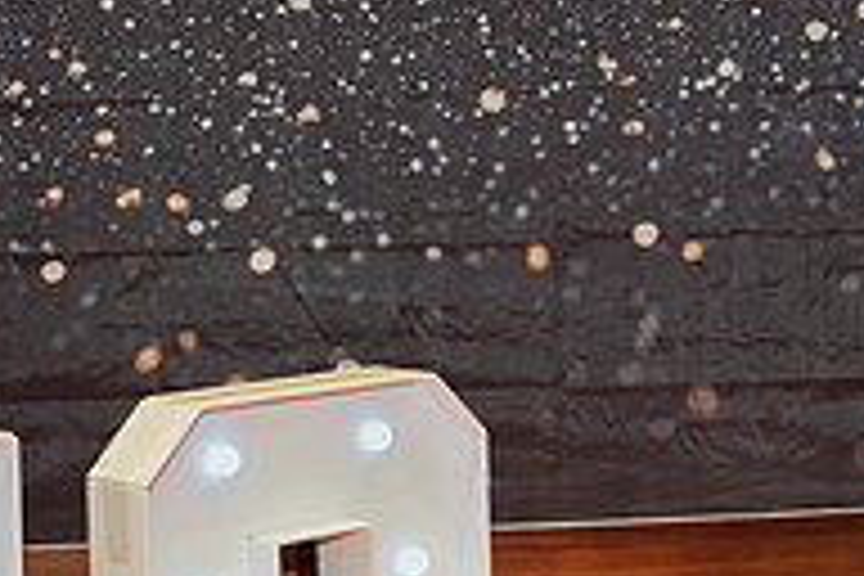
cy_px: 211
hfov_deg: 19.2
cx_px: 707
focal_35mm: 105
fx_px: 2520
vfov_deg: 13.0
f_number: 2.8
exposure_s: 1/200
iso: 1250
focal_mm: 33
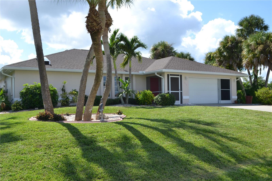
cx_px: 136
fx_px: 272
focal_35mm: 36
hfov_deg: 53.1
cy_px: 90
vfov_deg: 36.9
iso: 100
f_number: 8
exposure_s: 1/160
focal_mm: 24
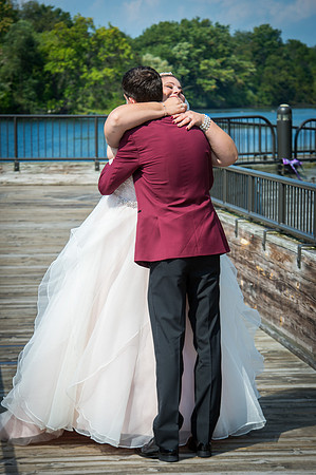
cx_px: 158
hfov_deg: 10.5
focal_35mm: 130
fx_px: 1715
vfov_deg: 15.8
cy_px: 238
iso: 100
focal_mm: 130
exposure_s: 1/180
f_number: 9.5
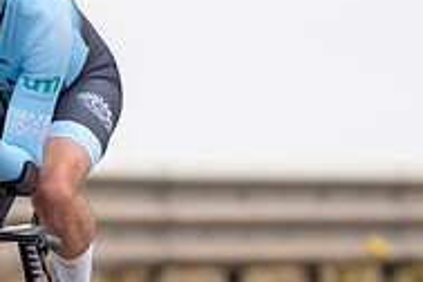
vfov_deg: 1.2
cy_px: 141
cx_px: -44
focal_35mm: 1167
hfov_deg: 1.8
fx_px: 13711
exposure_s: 1/800
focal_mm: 200
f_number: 2.8
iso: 100
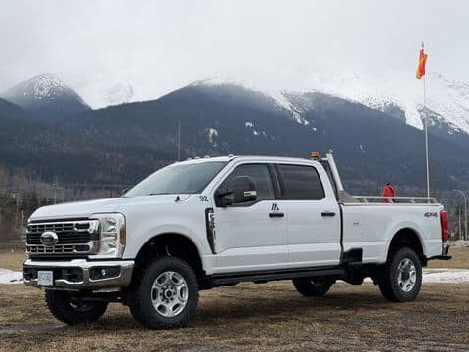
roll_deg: -0.2
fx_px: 813
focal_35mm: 60
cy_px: 191
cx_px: 239
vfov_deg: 24.4
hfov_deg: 32.2
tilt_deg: +2.9
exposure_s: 1/3096
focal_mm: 6.76
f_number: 1.78
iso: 64
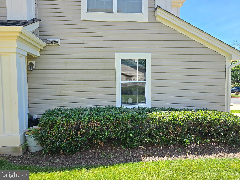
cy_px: 90
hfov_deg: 73.9
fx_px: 159
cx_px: 120
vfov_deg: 58.9
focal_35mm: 23
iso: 12
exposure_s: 1/400
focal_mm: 6.3
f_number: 1.7
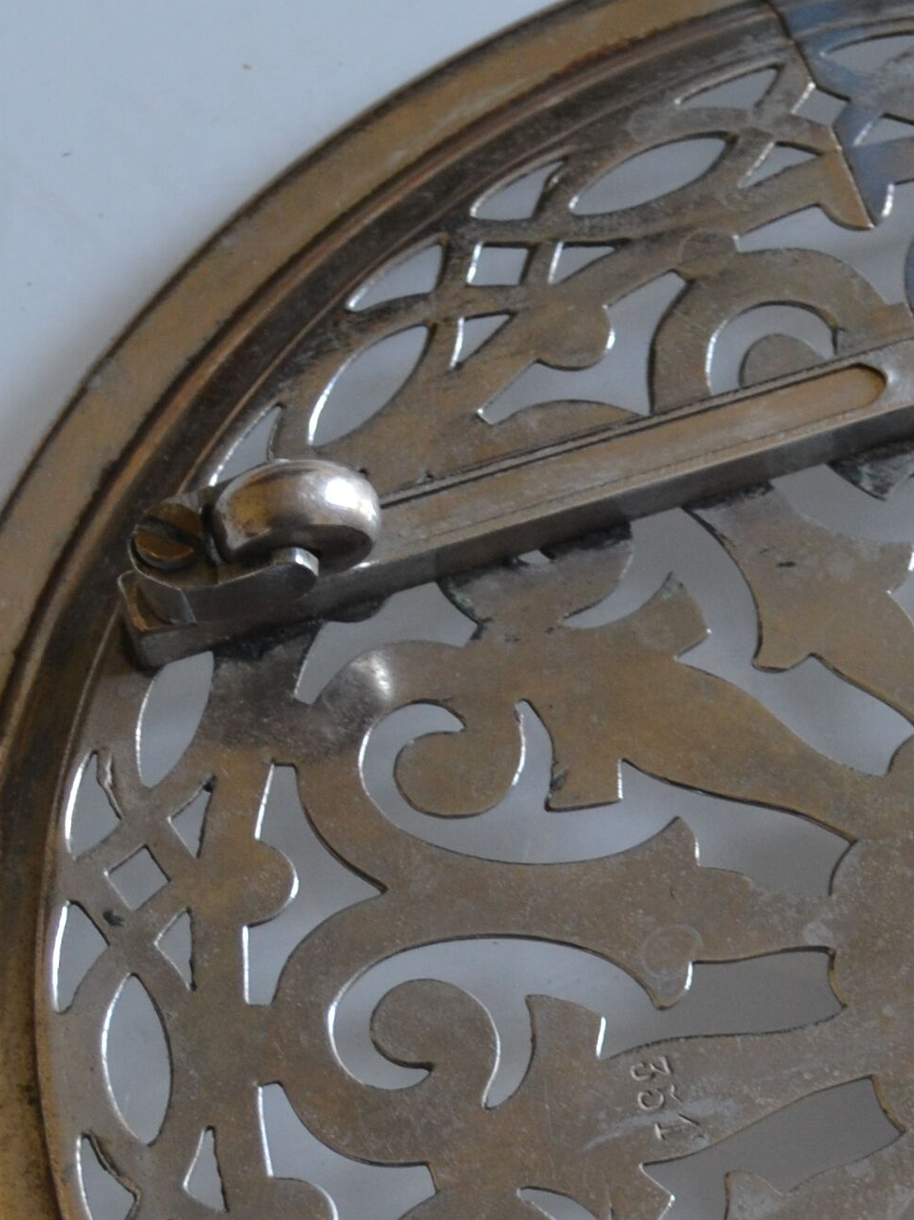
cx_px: 871
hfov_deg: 9.6
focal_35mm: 153
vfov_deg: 12.8
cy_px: 1001
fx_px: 5387
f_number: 4.5
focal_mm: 30
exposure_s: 1/20
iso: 400
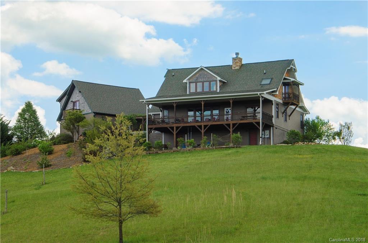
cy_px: 122
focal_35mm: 93
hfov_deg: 22.0
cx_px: 184
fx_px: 948
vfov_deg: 14.6
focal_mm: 62
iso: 100
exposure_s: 1/100
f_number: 11
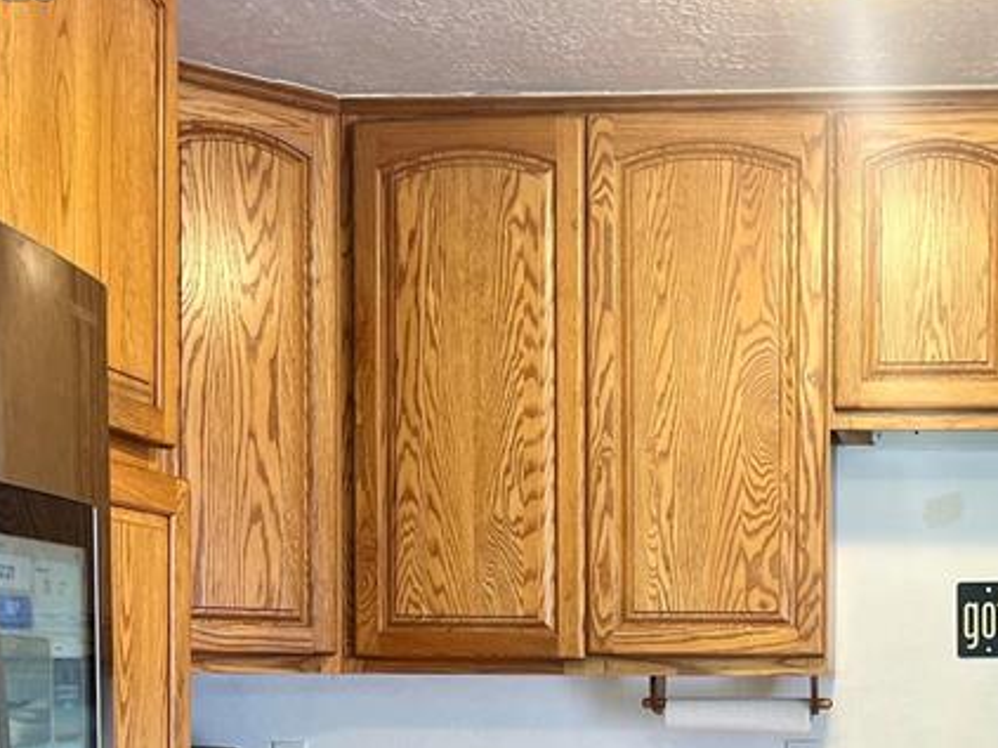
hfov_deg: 30.0
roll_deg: +0.2
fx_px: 1816
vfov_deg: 22.6
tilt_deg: -1.3
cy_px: 697
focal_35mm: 63
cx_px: 809
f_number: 1.6
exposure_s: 1/60
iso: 100
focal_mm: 5.1
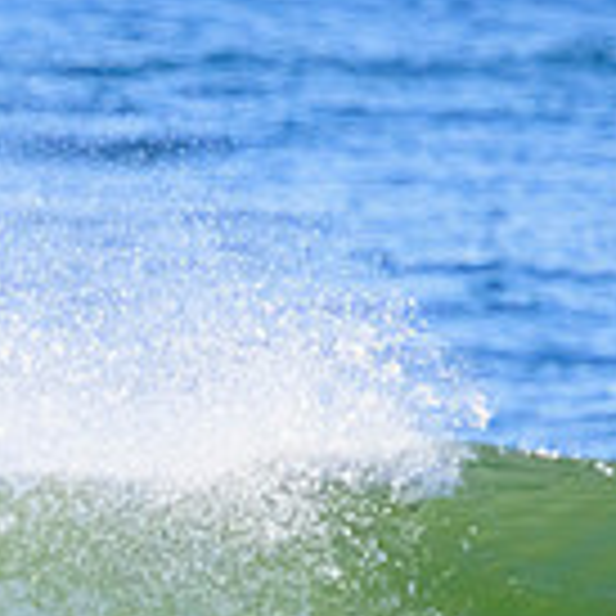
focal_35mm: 2888
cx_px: -427
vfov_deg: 0.6
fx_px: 58144
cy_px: 722
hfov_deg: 0.6
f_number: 11
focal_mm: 800
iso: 1800
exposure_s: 1/2000
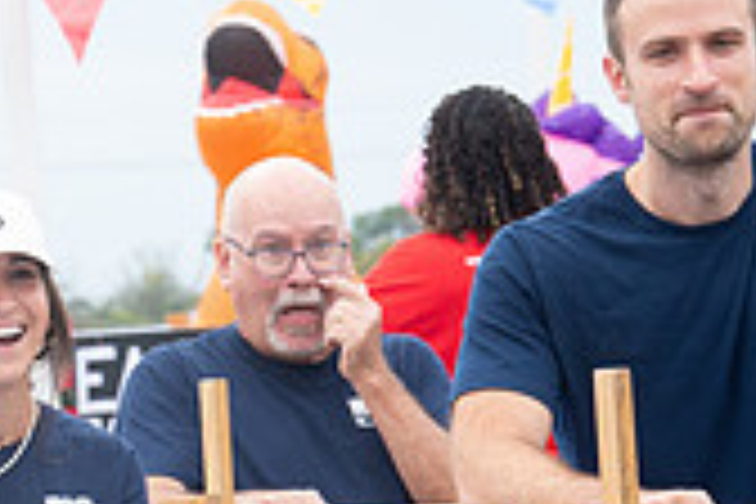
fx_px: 9449
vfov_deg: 3.1
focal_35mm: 450
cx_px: -27
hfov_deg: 4.6
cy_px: 605
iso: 640
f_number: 10
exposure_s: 1/160
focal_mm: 130
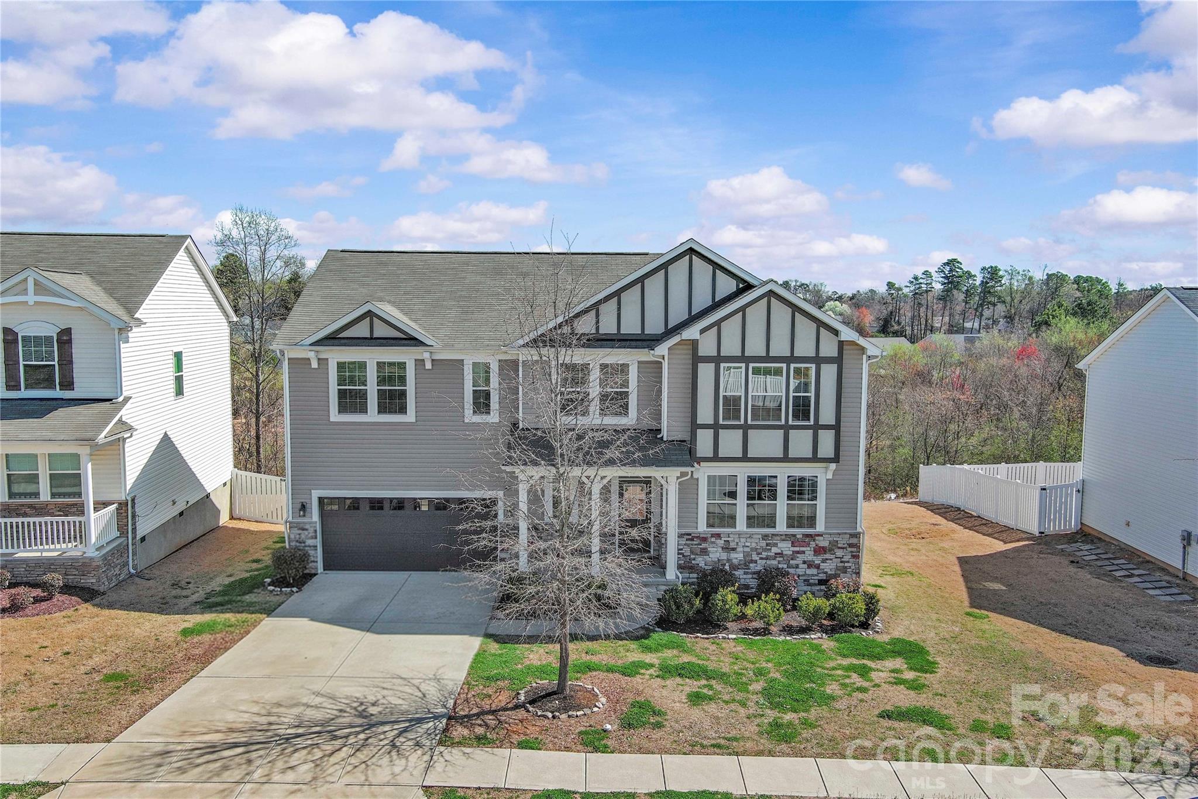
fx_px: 965
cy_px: 400
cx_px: 599
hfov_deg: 63.7
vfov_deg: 45.0
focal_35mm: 29
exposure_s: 1/1500
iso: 100
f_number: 2.8
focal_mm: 10.57
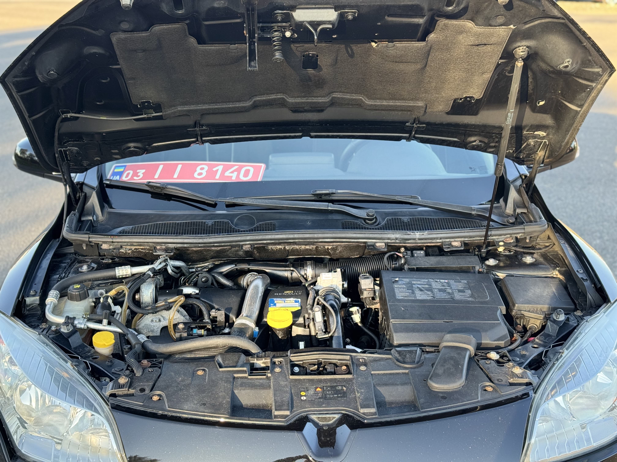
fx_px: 856
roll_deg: -1.1
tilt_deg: -17.3
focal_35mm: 48
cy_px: 231
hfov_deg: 39.7
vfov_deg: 30.3
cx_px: 308
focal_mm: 6.76
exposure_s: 1/239
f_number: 1.78
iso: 64
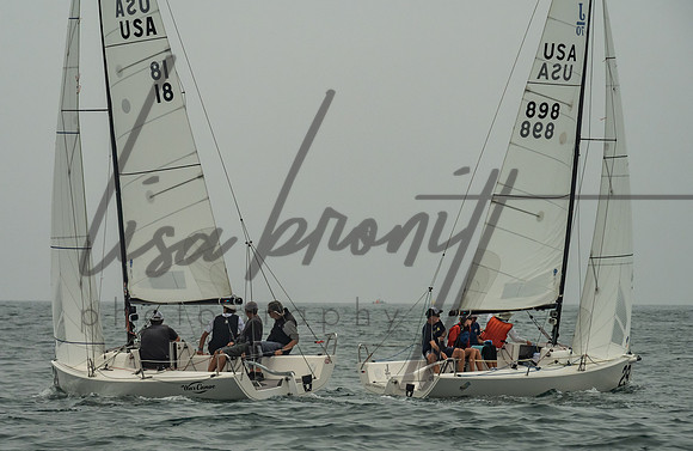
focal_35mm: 207
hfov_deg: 10.0
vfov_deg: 6.5
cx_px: 271
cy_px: 325
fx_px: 3962
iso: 800
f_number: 9
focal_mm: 145
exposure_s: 1/3200
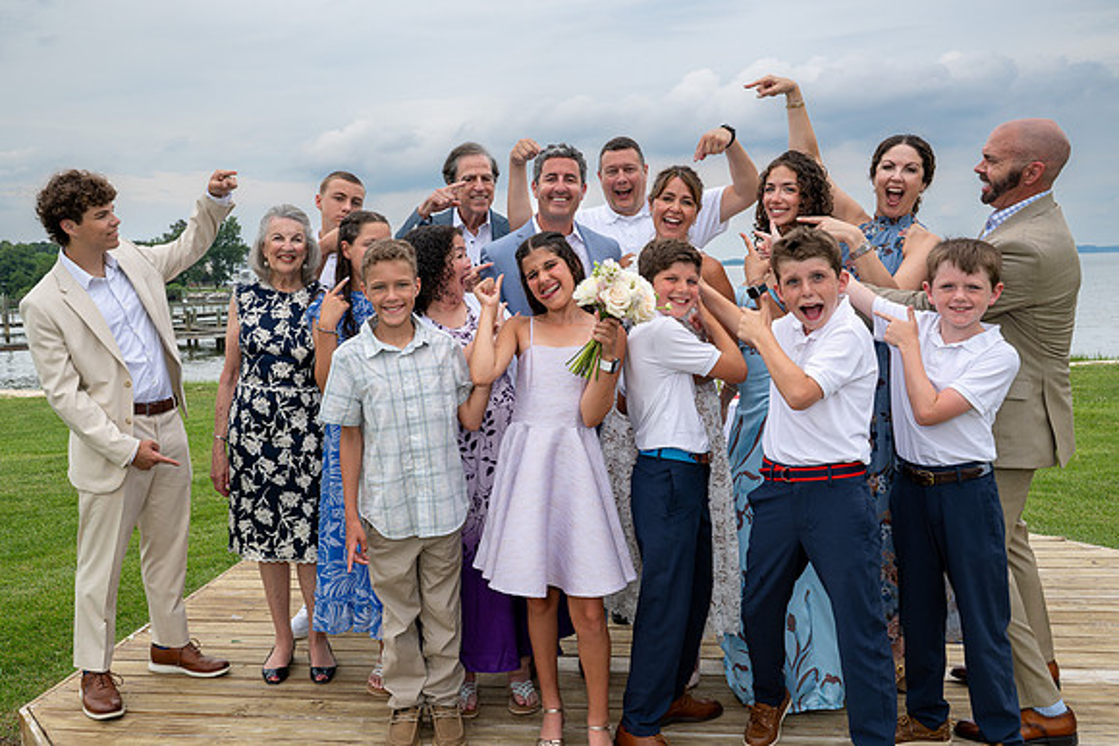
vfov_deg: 40.2
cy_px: 341
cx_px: 496
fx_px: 1020
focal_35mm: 33
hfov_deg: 57.4
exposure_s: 1/250
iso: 140
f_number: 9
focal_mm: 29
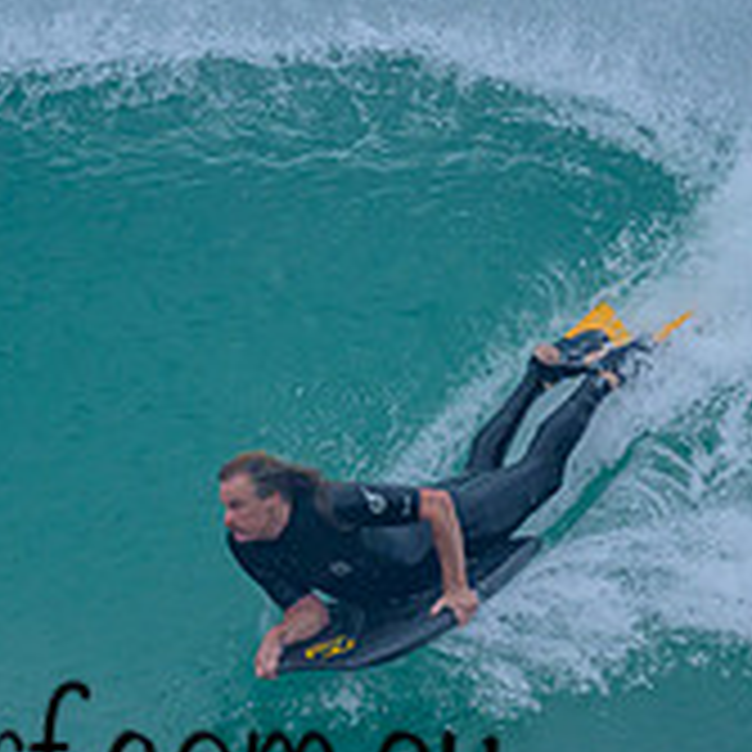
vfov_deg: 0.6
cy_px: 584
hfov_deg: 0.6
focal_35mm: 2751
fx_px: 67614
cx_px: 238
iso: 640
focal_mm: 800
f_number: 6.3
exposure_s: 1/2000
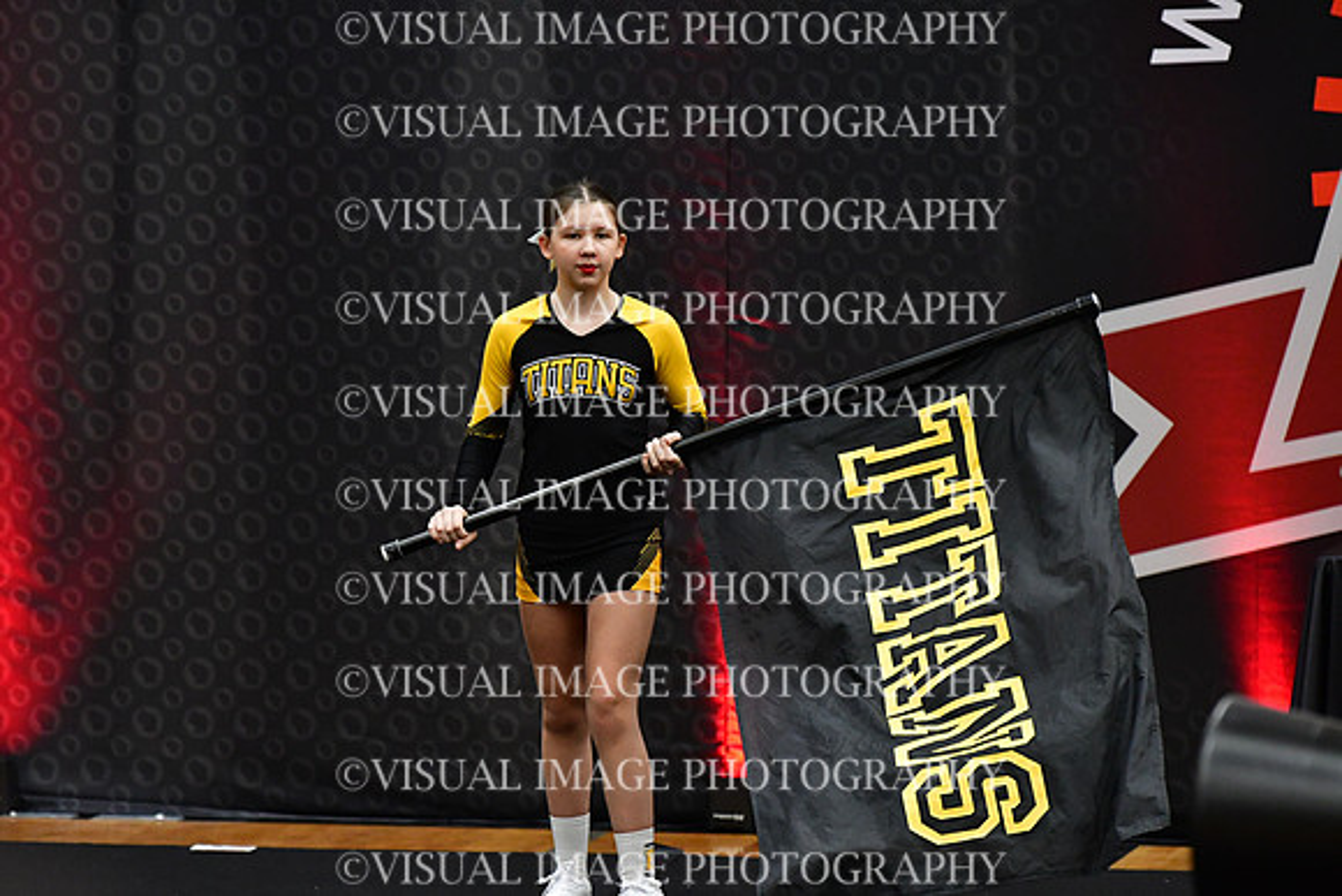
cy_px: 448
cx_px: 671
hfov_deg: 6.9
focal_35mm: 300
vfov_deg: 4.6
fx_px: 11185
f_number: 3.5
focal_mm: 200
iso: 4000
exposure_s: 1/500
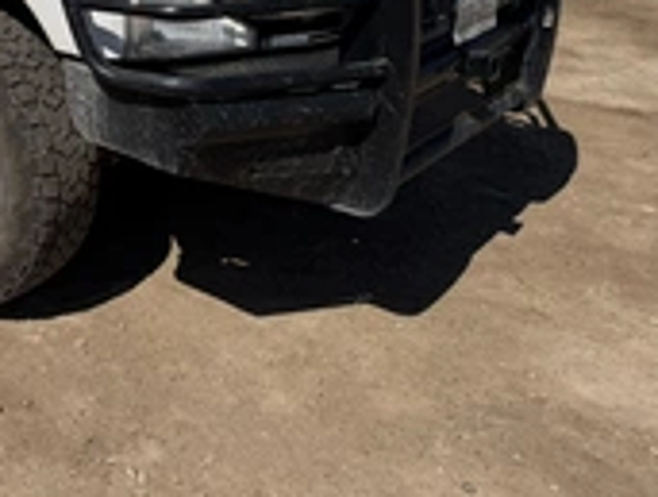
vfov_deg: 24.3
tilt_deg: -8.2
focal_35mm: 56
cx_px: 0
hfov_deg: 31.7
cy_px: -65
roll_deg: -2.5
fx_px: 1067
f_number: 1.78
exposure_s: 1/10309
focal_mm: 6.76
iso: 80
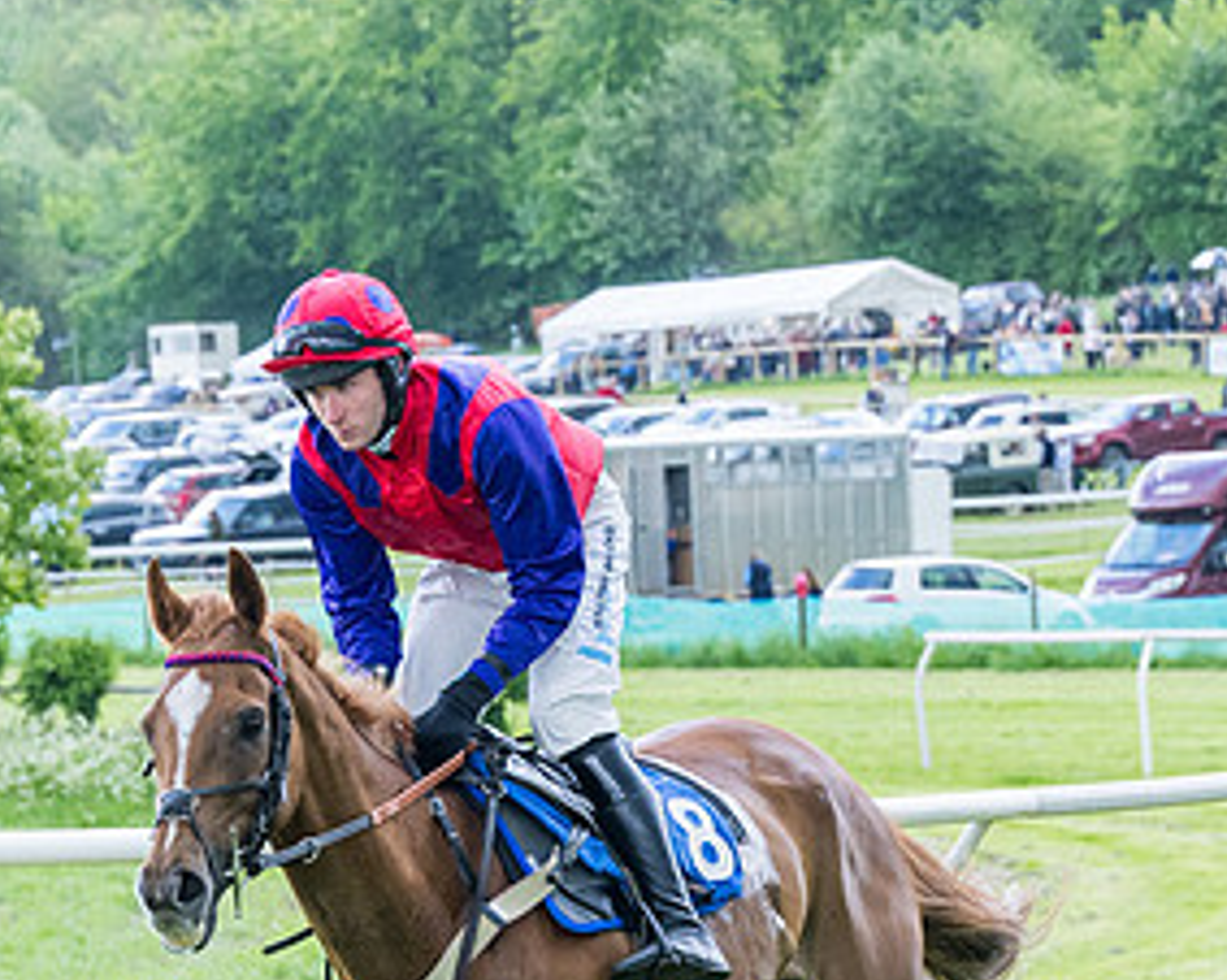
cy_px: 879
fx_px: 8310
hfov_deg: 8.4
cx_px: 797
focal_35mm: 229
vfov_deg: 6.7
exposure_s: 1/1600
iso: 800
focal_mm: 71
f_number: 4
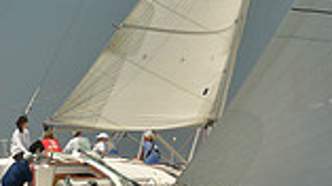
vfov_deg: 2.5
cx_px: 179
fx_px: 4266
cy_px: -237
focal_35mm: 485
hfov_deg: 4.5
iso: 280
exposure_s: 1/1000
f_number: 7.1
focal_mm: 125
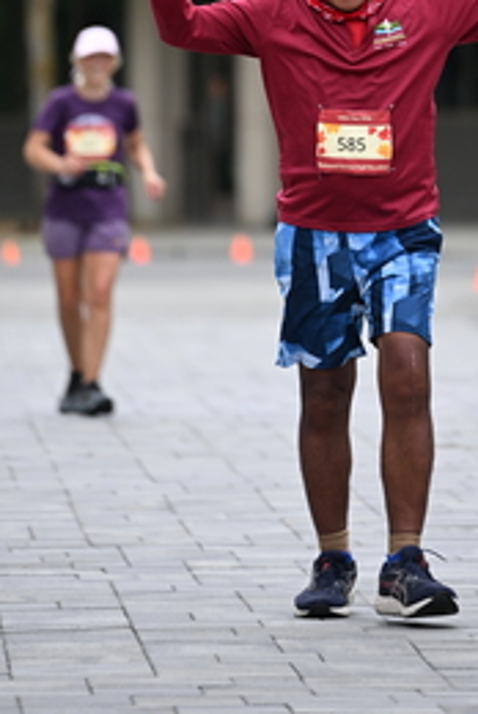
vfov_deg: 4.9
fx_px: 8402
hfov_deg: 3.3
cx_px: 345
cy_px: 16
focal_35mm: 423
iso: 400
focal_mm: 200
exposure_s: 1/1250
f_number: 2.8
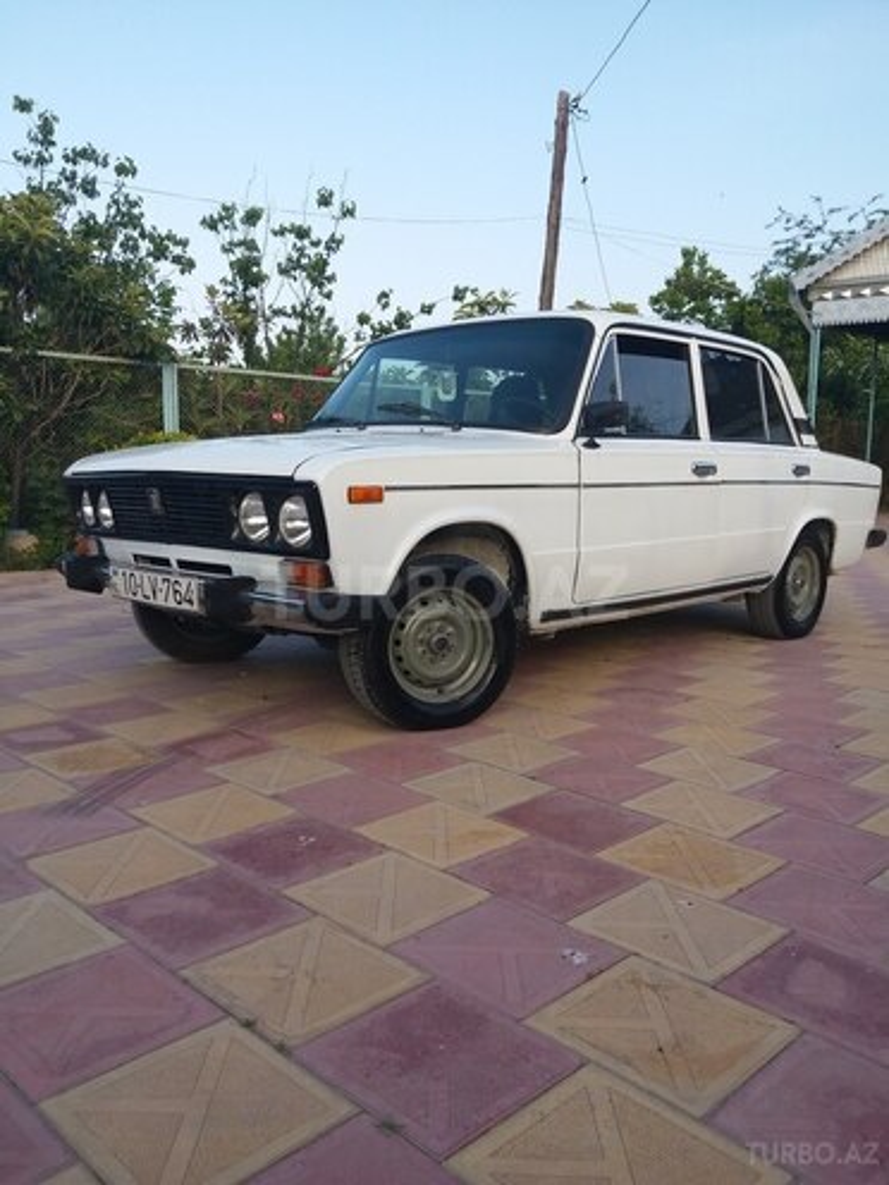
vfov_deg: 65.3
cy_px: 592
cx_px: 444
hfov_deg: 51.4
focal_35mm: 27
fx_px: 925
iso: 40
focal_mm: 3.7
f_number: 1.9
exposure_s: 1/270
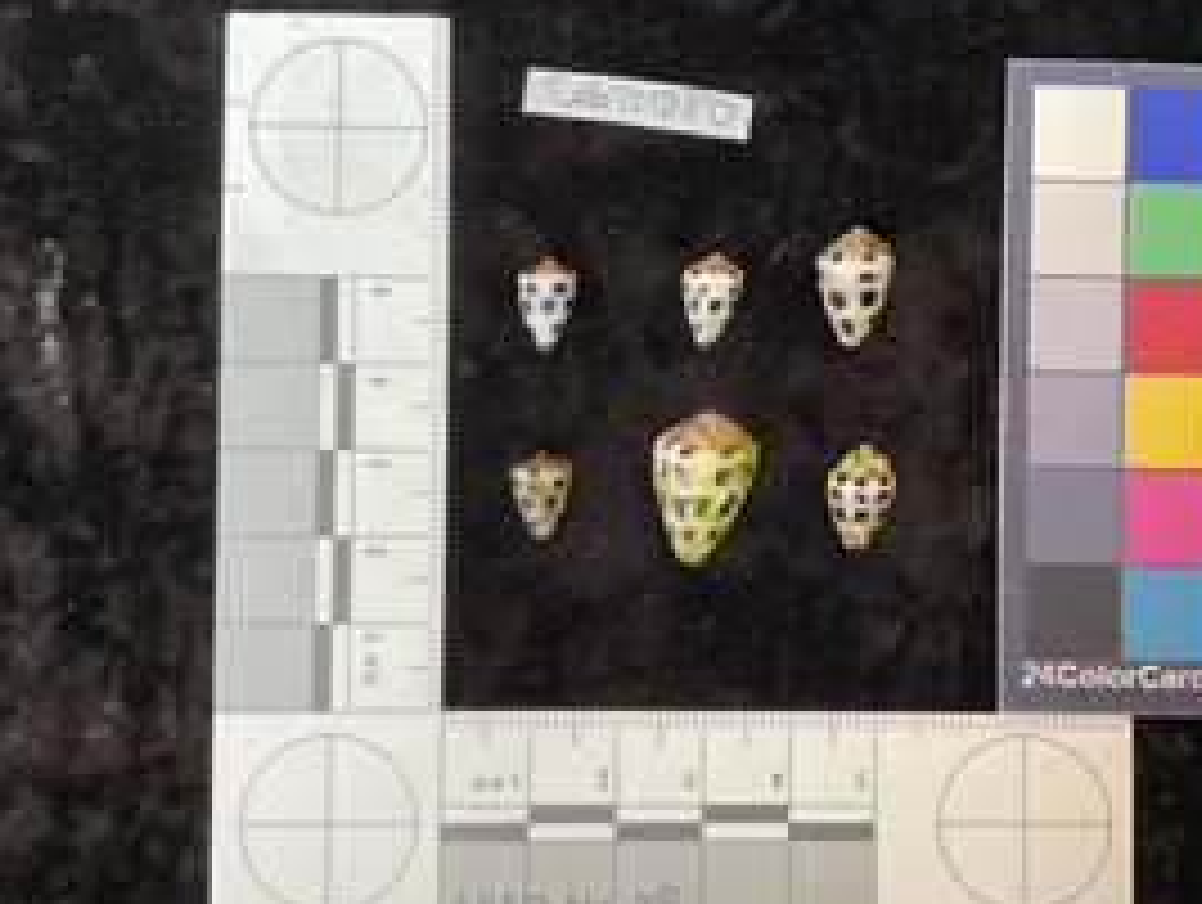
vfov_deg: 37.8
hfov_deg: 48.5
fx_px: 1321
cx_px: 747
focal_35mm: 38
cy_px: 465
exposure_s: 1/100
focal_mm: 3
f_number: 1.8
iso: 64
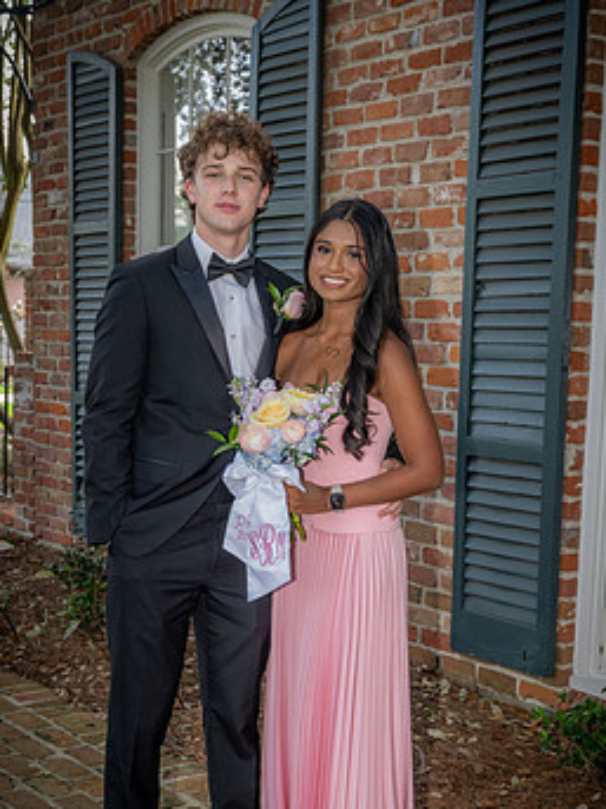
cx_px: 318
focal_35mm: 53
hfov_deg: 27.5
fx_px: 1238
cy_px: 479
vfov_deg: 36.1
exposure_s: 1/125
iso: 1400
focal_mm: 42
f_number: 6.3
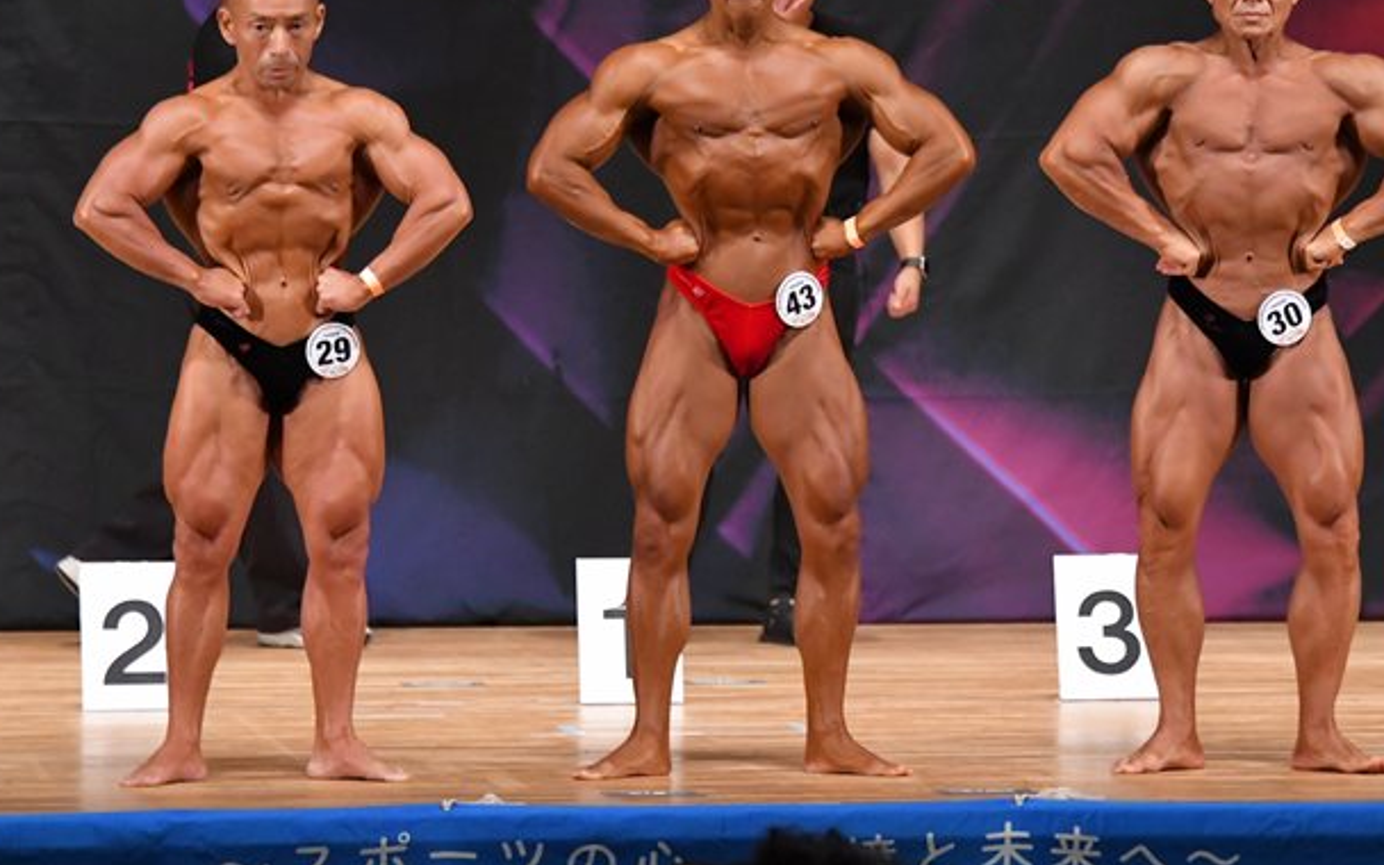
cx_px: 775
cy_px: 344
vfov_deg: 4.5
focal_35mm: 292
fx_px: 11014
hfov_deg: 7.2
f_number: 5.6
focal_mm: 150
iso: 5600
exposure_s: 1/400
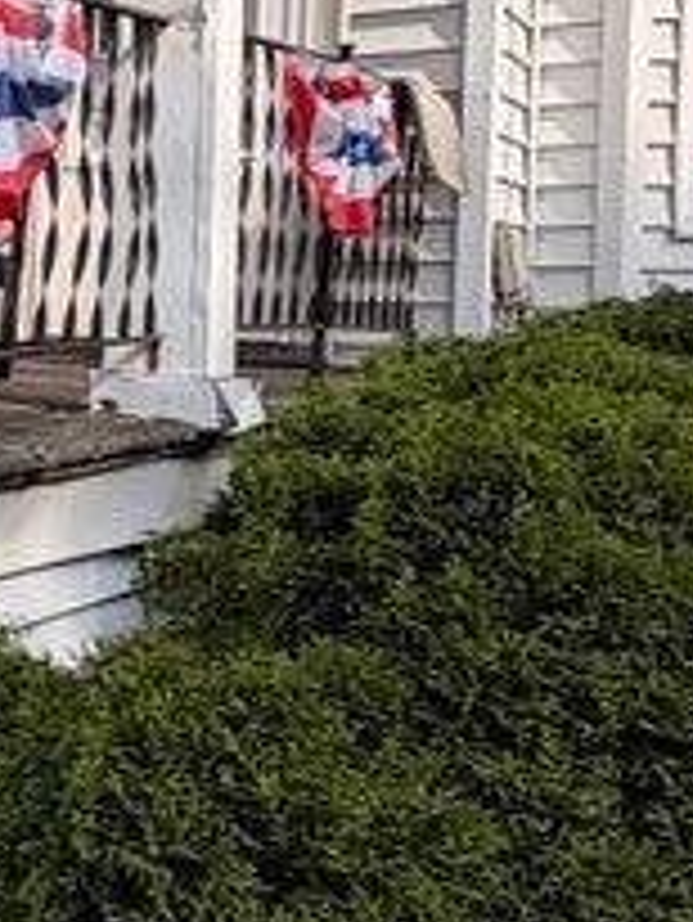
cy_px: 396
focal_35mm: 70
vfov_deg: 27.7
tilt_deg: -1.1
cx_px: -824
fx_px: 1867
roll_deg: -1.4
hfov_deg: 15.3
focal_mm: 2.22
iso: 40
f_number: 2.2
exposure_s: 1/770
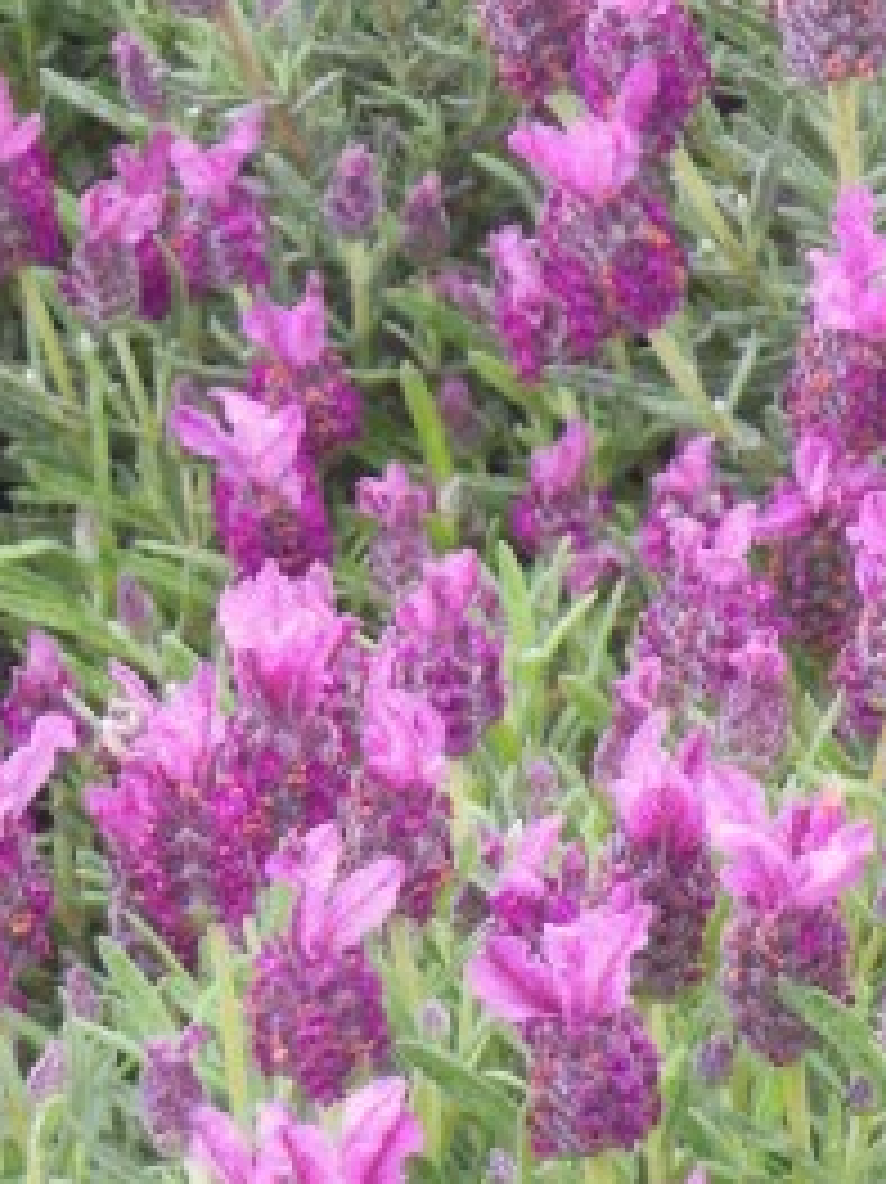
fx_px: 14891
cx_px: 391
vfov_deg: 4.5
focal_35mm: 436
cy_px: 446
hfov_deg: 3.4
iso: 160
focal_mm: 34
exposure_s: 1/30
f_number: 5.6
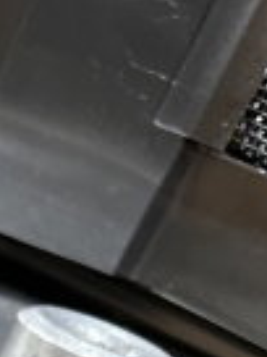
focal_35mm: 143
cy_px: 980
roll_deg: -20.9
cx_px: -503
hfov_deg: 8.8
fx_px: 1471
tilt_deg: -35.9
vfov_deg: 10.7
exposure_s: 1/60
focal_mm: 6.86
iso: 400
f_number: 1.78
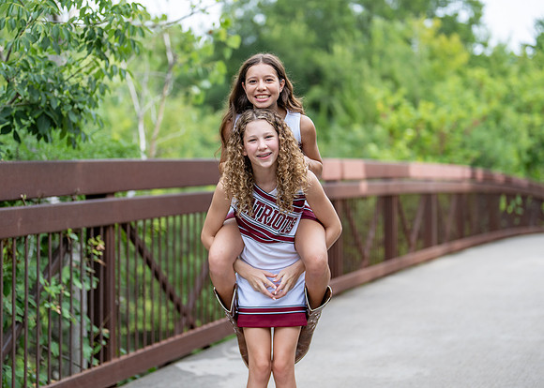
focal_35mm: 62
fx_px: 959
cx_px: 270
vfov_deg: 22.9
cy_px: 177
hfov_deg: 31.7
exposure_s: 1/1250
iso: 100
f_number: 1.2
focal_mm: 50
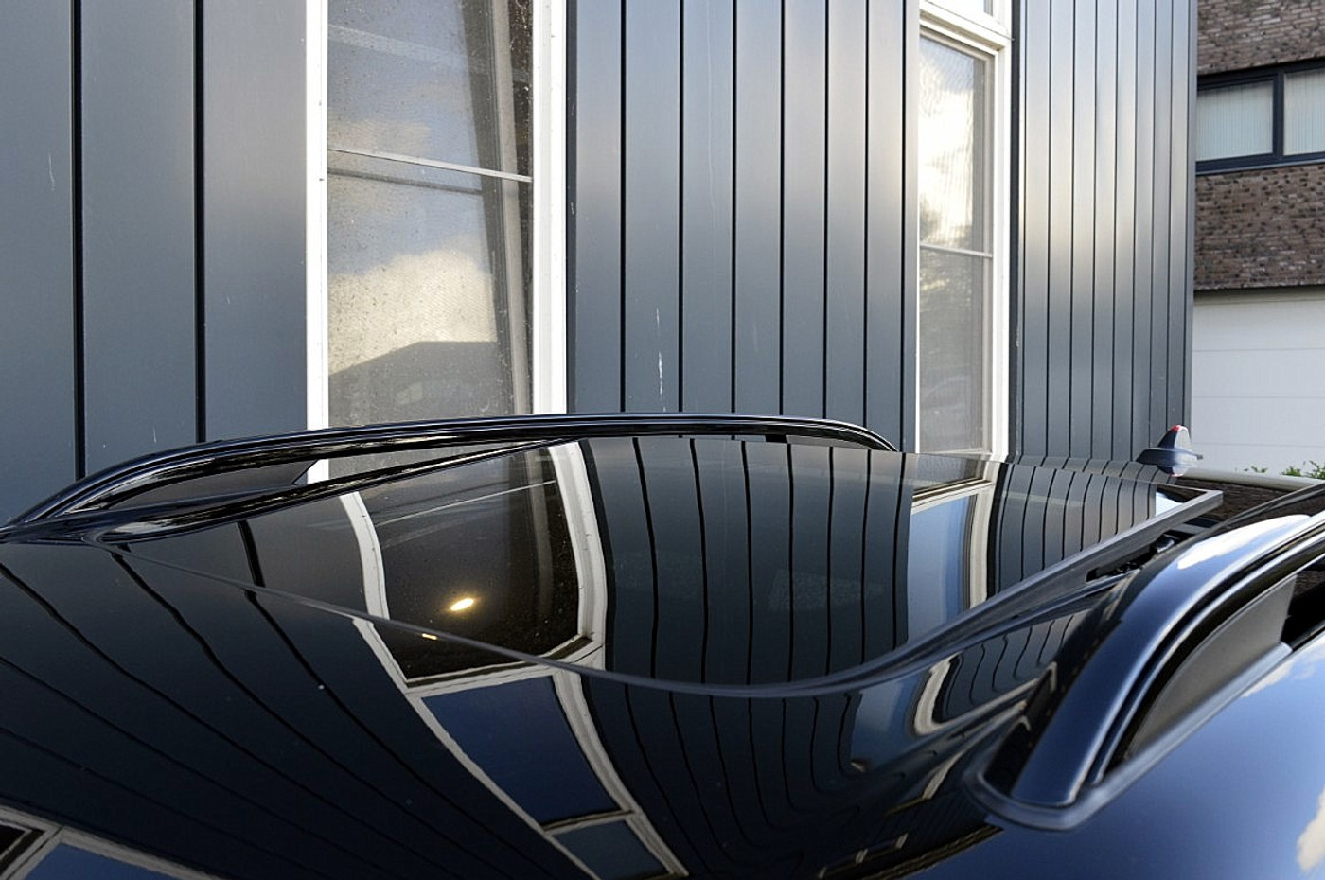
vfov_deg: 38.3
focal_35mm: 34
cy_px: 440
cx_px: 662
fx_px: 1268
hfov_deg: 55.2
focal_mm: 23
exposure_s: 1/60
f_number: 8
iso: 450
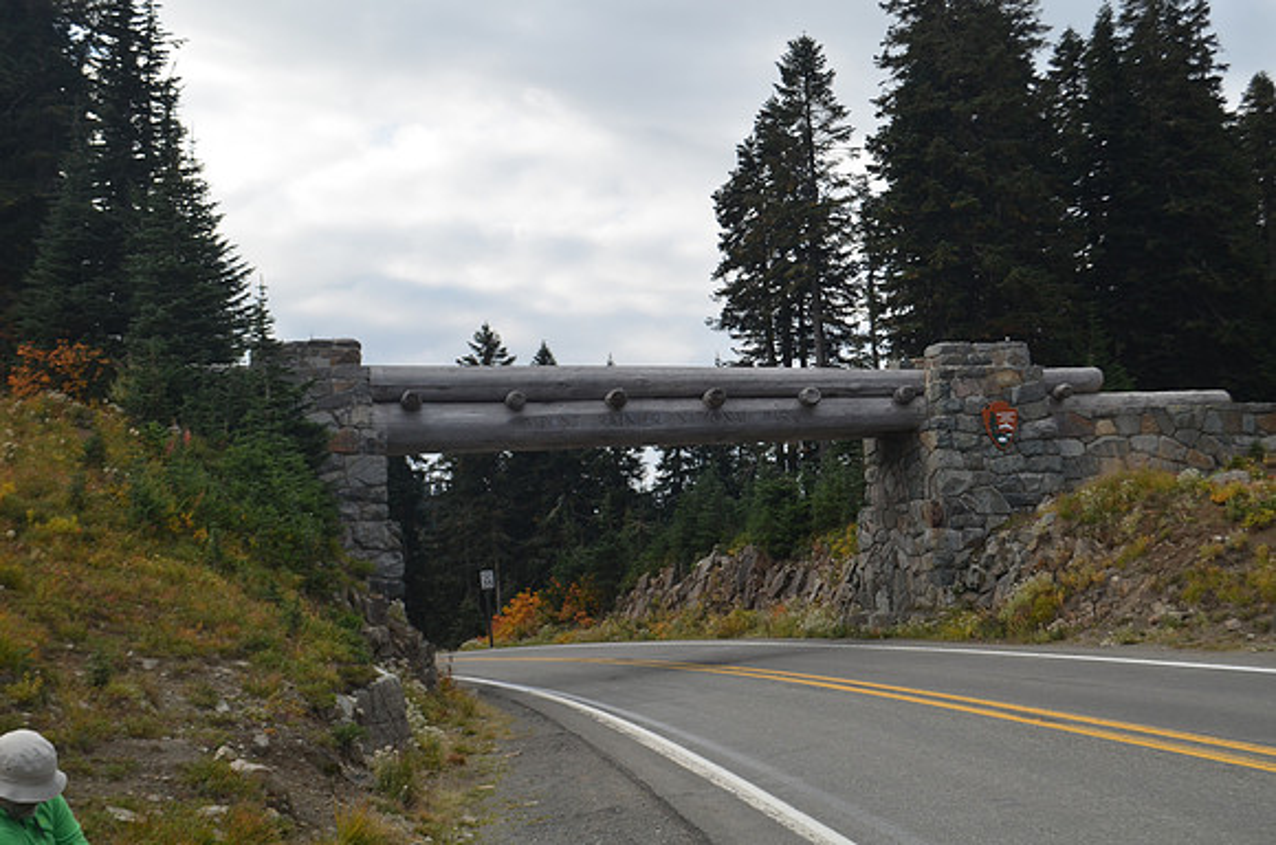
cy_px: 422
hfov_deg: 43.7
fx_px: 1591
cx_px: 638
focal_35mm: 45
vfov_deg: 29.7
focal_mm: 30
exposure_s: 1/160
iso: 200
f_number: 6.3
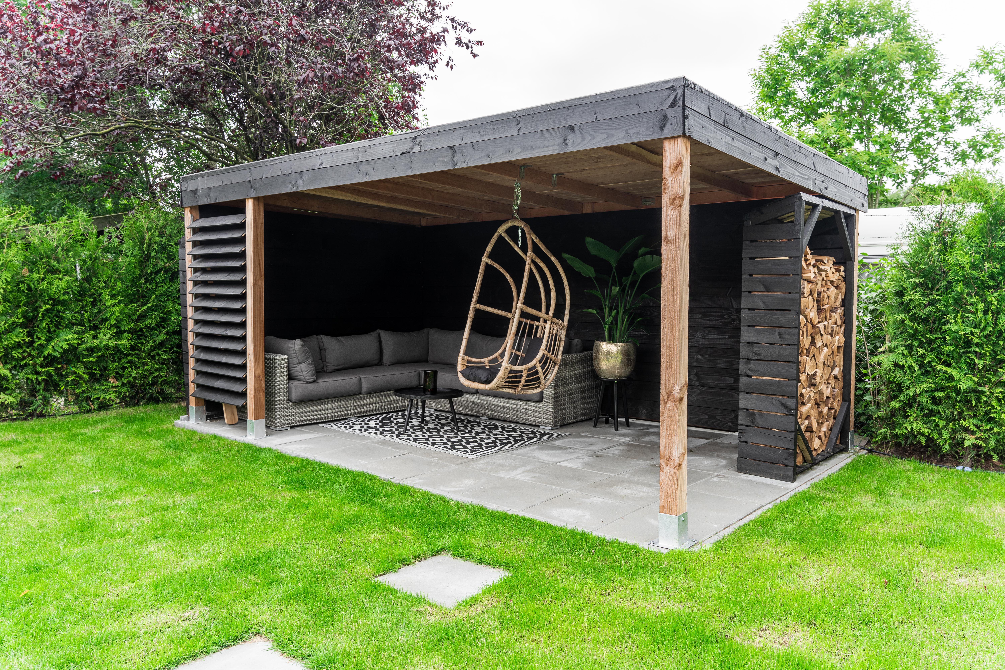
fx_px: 743
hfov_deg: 68.2
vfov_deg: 48.6
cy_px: 335
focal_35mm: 27
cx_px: 502
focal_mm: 26.6
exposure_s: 1/100
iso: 100
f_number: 5.6
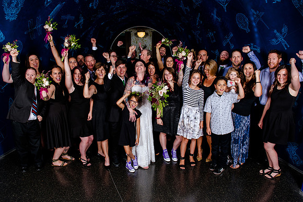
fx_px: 222
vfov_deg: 49.0
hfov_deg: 68.5
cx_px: 138
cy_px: 105
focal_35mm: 26
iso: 640
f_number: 6.3
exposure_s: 1/125
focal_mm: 24
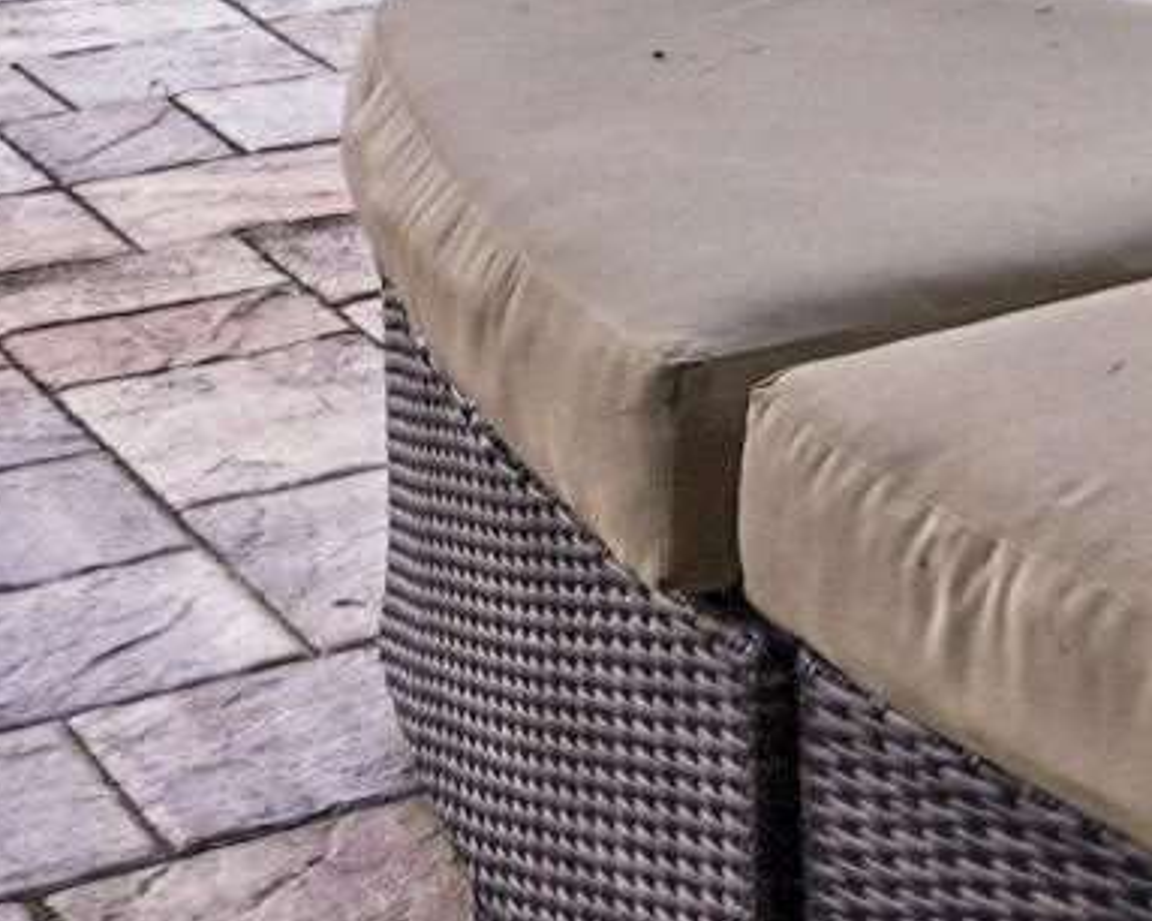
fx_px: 4260
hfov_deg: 14.2
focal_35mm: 125
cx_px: 1841
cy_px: -1147
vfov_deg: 10.8
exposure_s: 1/2
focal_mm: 17
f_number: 6.3
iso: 200
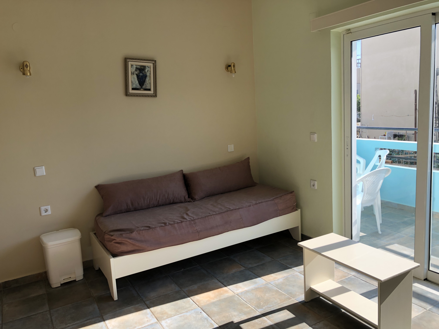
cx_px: 220
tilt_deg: -8.5
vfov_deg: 49.7
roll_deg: +3.5
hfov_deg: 63.4
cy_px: 164
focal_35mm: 28
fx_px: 355
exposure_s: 1/274
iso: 20
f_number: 1.8
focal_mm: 3.99
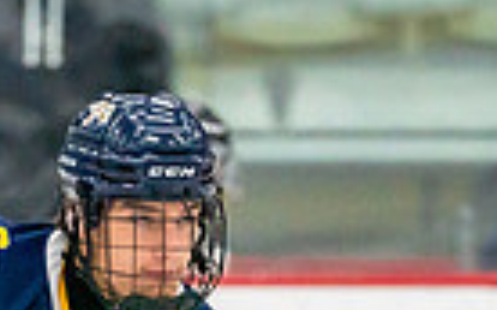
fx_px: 13602
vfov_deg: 1.3
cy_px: 844
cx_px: 145
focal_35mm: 1005
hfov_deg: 2.1
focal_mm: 192
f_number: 2.8
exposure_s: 1/1250
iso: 3200
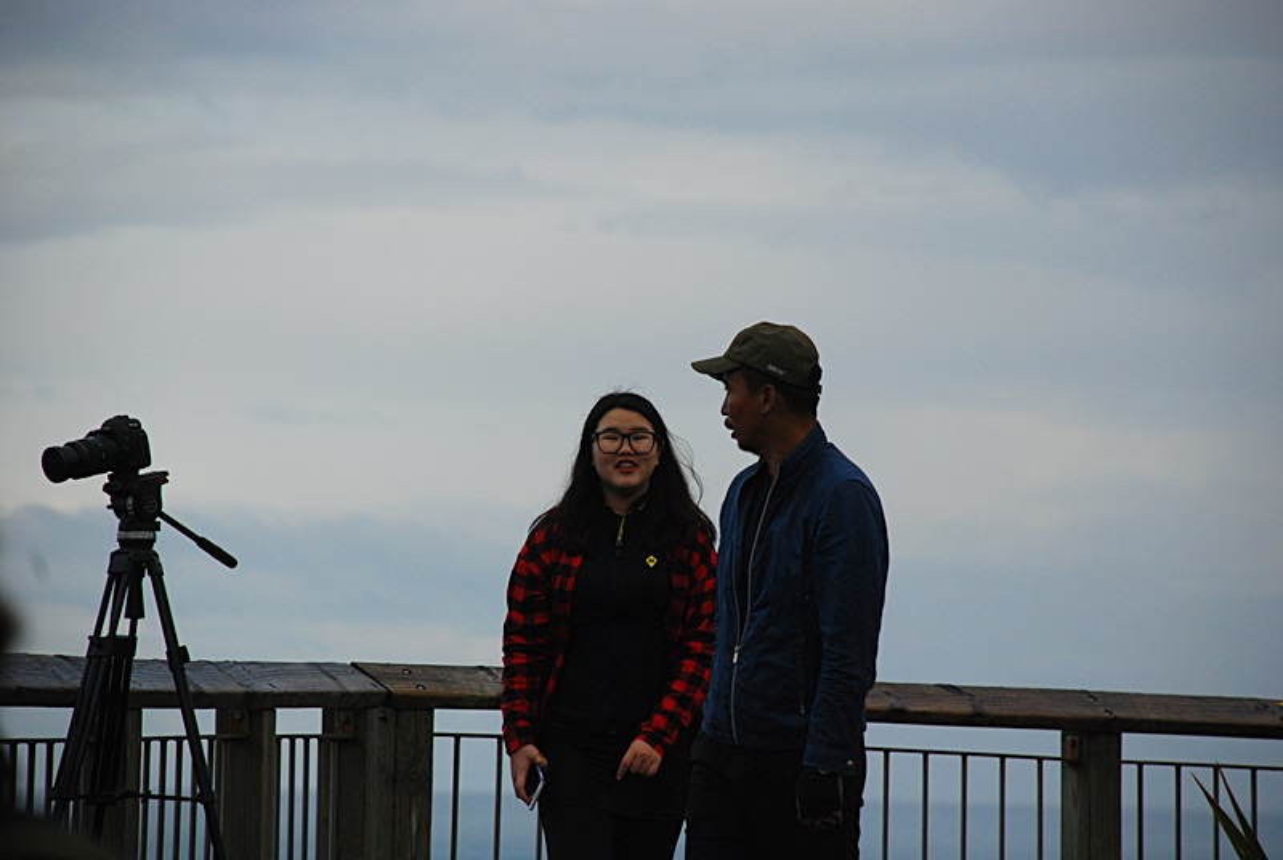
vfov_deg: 6.8
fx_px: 7227
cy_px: 430
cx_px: 642
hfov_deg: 10.1
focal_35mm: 202
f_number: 5.6
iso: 400
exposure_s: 1/1250
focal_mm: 135
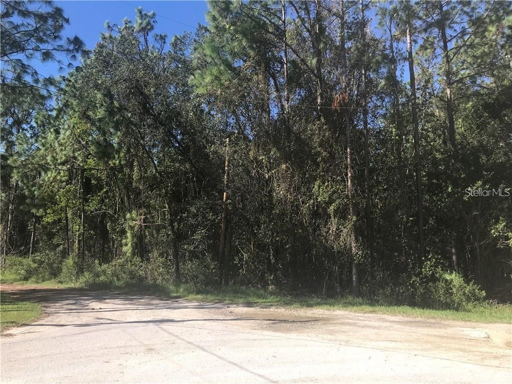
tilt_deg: +7.8
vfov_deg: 49.7
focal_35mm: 28
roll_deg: +0.0
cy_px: 192
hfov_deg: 63.4
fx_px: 414
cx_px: 256
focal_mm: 3.99
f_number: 1.8
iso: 20
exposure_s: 1/1277
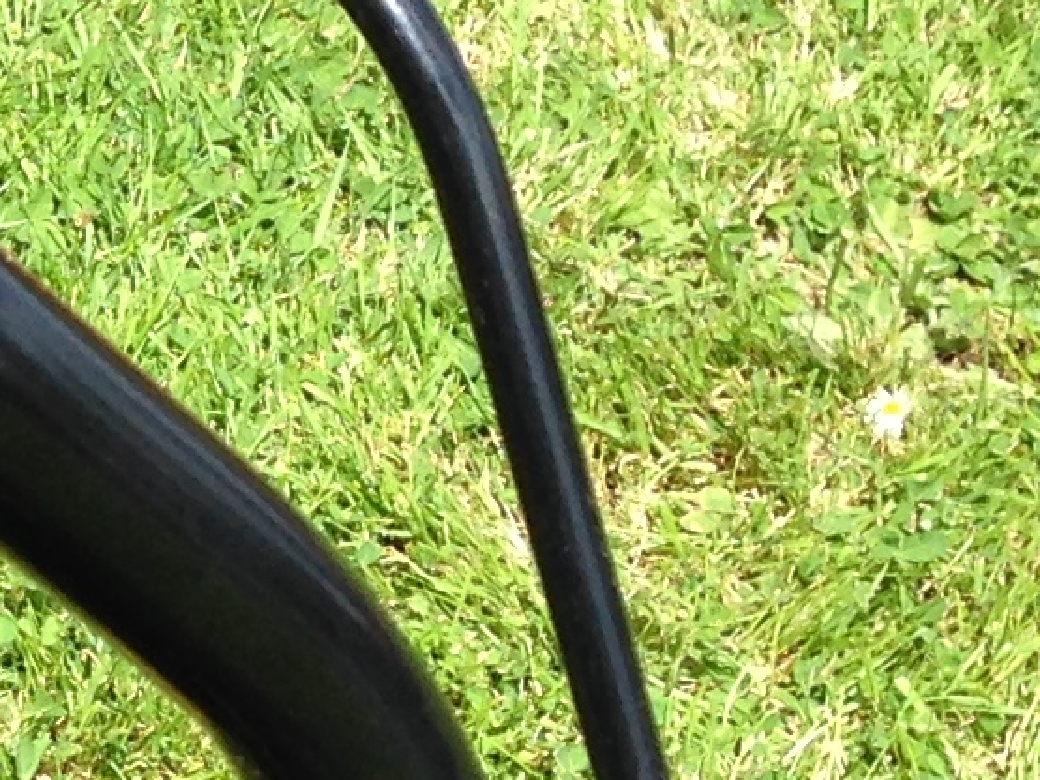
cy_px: 174
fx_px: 5827
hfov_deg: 9.2
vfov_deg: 7.6
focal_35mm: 194
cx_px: -1437
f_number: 2.4
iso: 50
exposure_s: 1/935
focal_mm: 4.12
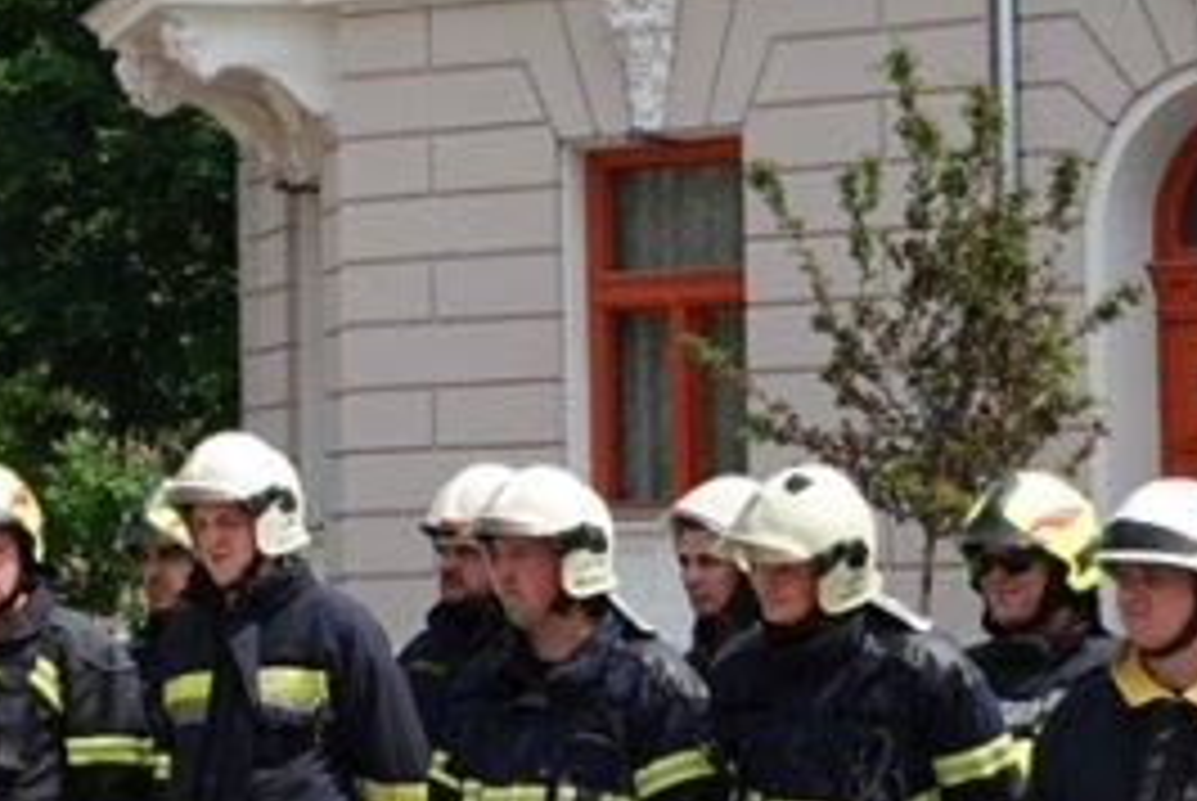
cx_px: 72
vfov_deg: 9.2
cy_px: 326
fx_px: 4993
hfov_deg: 13.5
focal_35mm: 150
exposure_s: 1/640
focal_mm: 14.16
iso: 100
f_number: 4
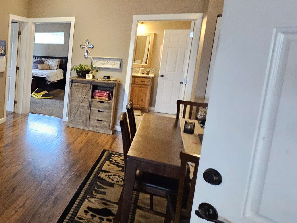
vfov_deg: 46.4
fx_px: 257
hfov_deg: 43.1
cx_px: -45
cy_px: 83
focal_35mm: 30
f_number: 2.2
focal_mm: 2.2
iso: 320
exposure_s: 1/30
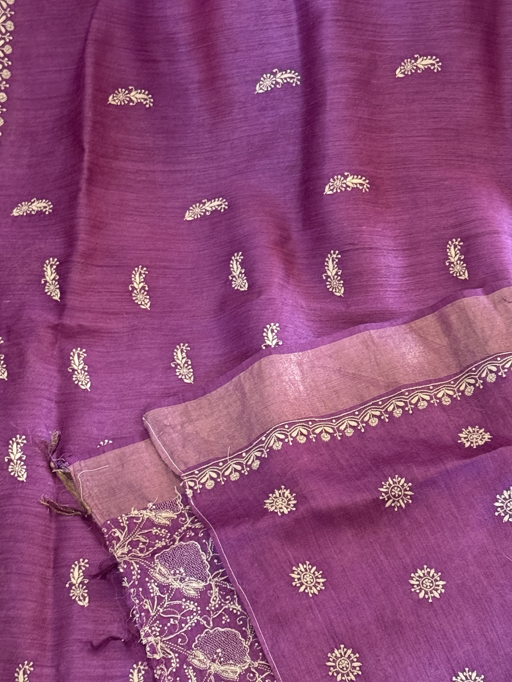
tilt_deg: -62.1
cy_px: 383
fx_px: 1518
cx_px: 338
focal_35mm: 77
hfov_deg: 19.1
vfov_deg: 25.3
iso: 500
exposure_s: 1/35
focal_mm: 6.76
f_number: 1.78
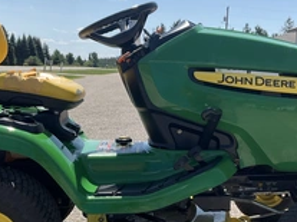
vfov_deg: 25.8
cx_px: 151
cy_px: 159
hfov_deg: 34.4
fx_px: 480
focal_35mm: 56
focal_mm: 3
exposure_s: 1/1626
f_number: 1.8
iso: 25
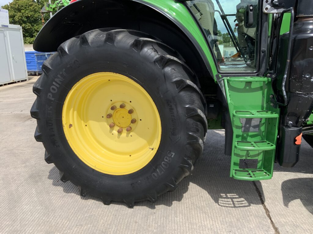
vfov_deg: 48.2
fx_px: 262
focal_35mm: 29
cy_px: 117
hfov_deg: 61.7
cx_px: 156
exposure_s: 1/1377
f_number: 1.8
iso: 16
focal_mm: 3
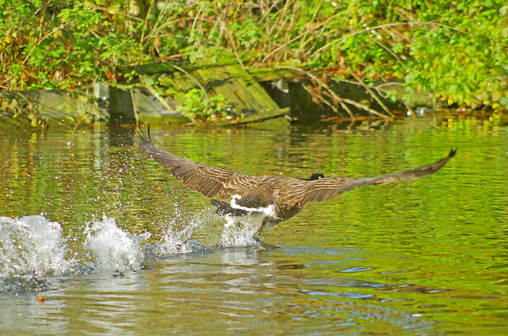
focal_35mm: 450
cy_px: 168
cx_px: 254
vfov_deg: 3.0
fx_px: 6335
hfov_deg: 4.6
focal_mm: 300
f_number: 7.1
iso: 800
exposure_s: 1/800
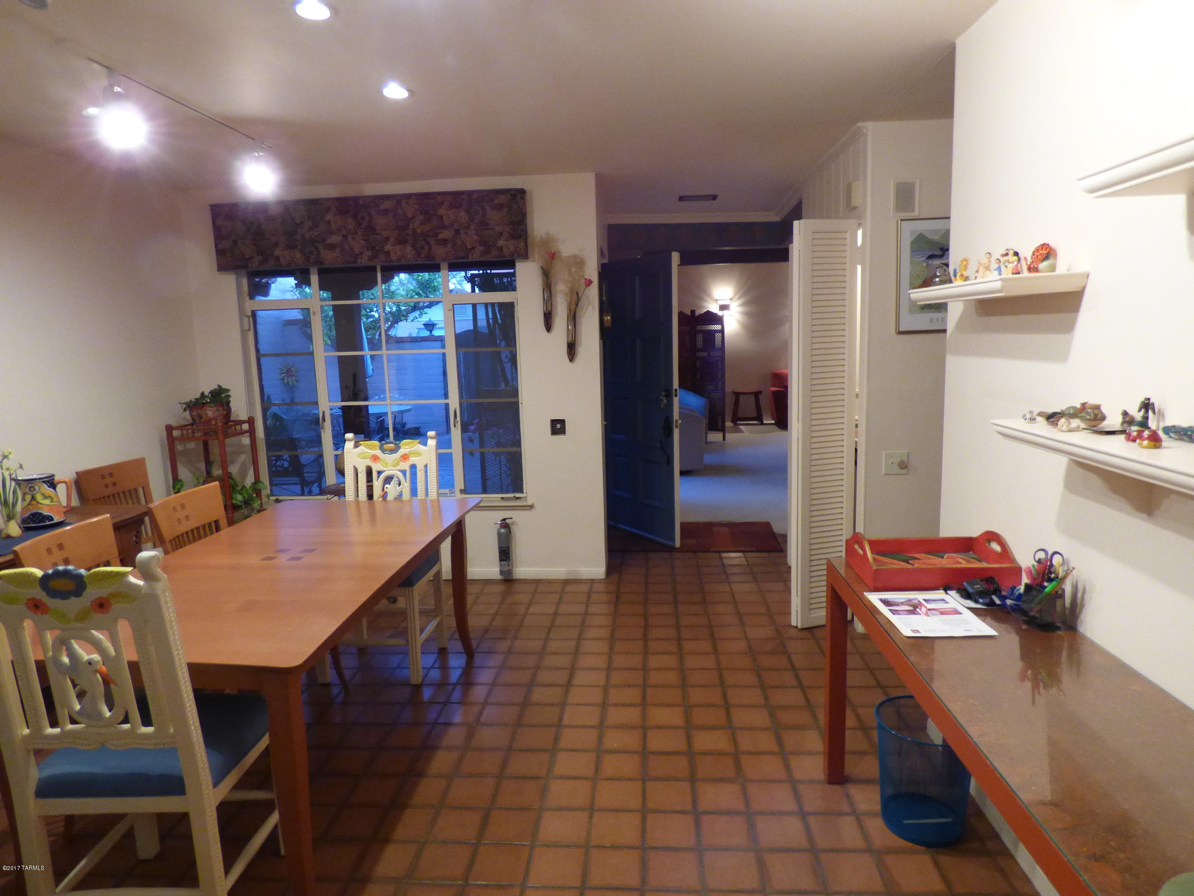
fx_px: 690
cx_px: 597
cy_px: 448
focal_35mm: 20
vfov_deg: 66.0
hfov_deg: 81.7
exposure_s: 1/13
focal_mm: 3.58
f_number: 2.8
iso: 400
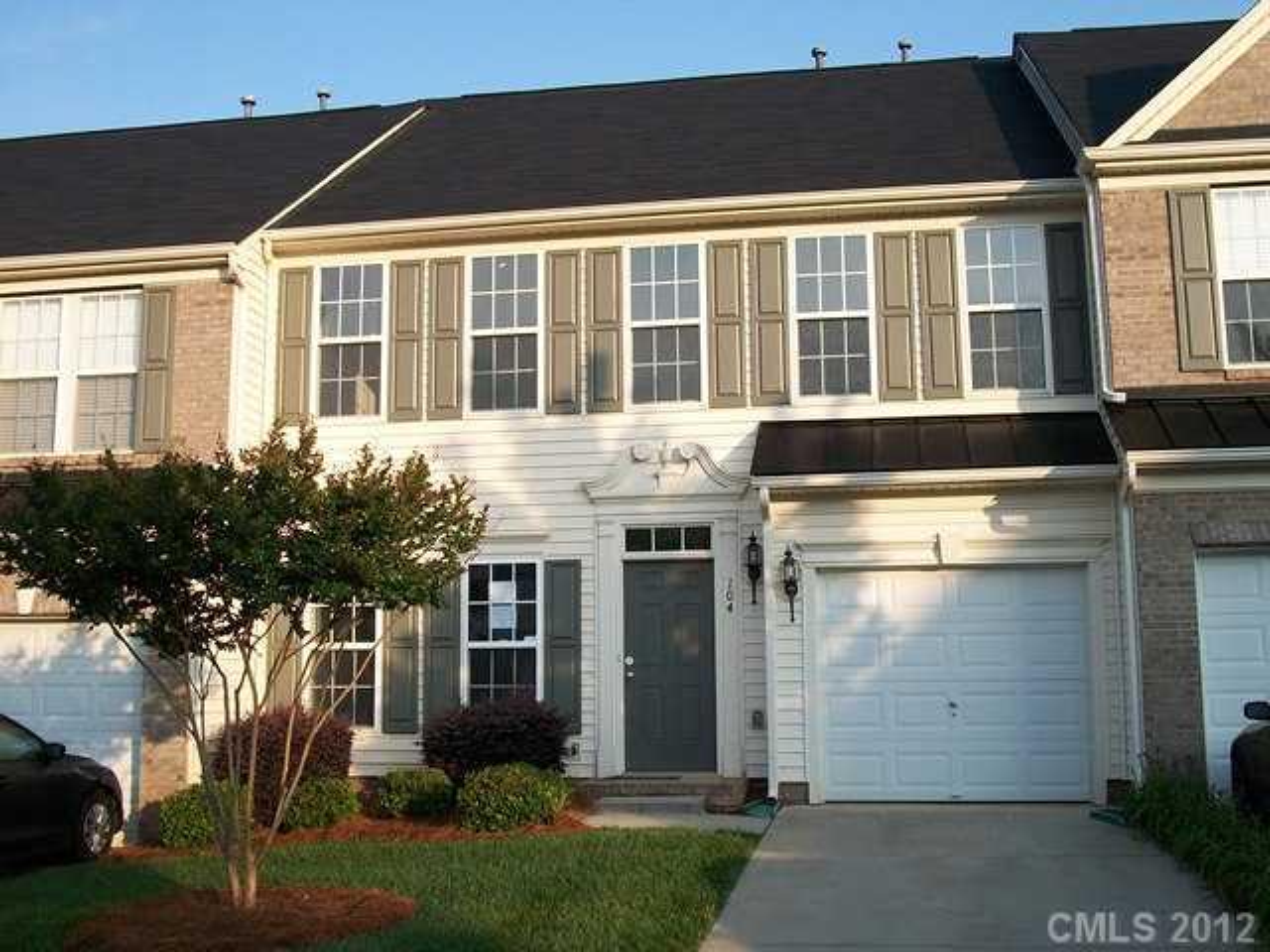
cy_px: 476
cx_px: 635
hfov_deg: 46.8
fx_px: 1468
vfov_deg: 36.0
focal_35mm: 40
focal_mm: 7.1
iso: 80
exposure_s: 1/400
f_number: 3.2
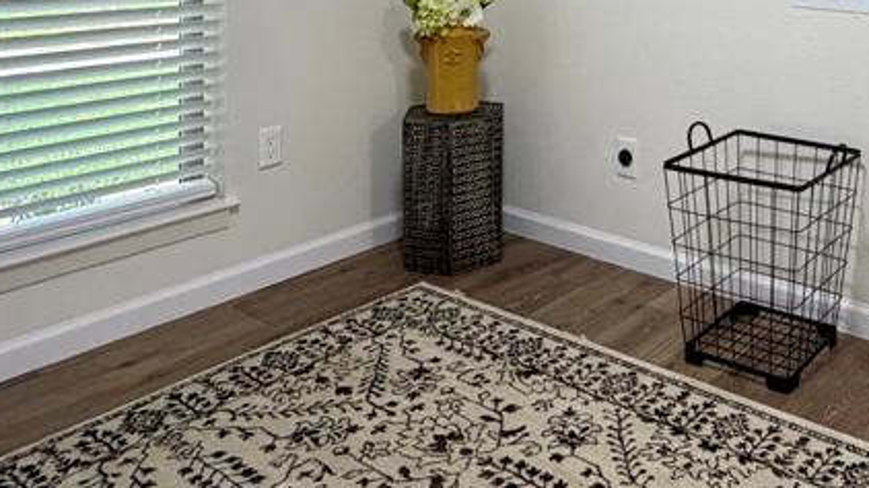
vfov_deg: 28.8
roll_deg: -1.2
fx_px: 852
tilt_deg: -2.2
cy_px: -56
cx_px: 735
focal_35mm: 37
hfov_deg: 49.7
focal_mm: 2.22
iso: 320
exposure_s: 1/120
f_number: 2.2
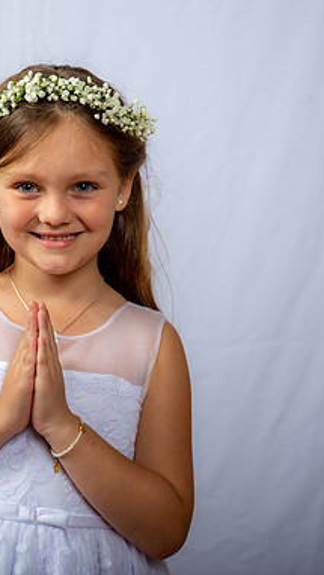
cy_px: 289
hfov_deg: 11.5
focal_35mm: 105
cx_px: 42
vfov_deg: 20.4
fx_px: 1603
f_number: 6.3
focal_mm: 66
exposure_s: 1/200
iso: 250
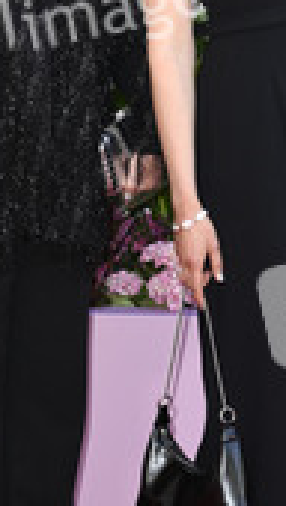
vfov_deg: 12.8
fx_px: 2245
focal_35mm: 167
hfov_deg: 7.3
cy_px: 149
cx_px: 140
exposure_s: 1/250
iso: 500
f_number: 5.6
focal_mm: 68
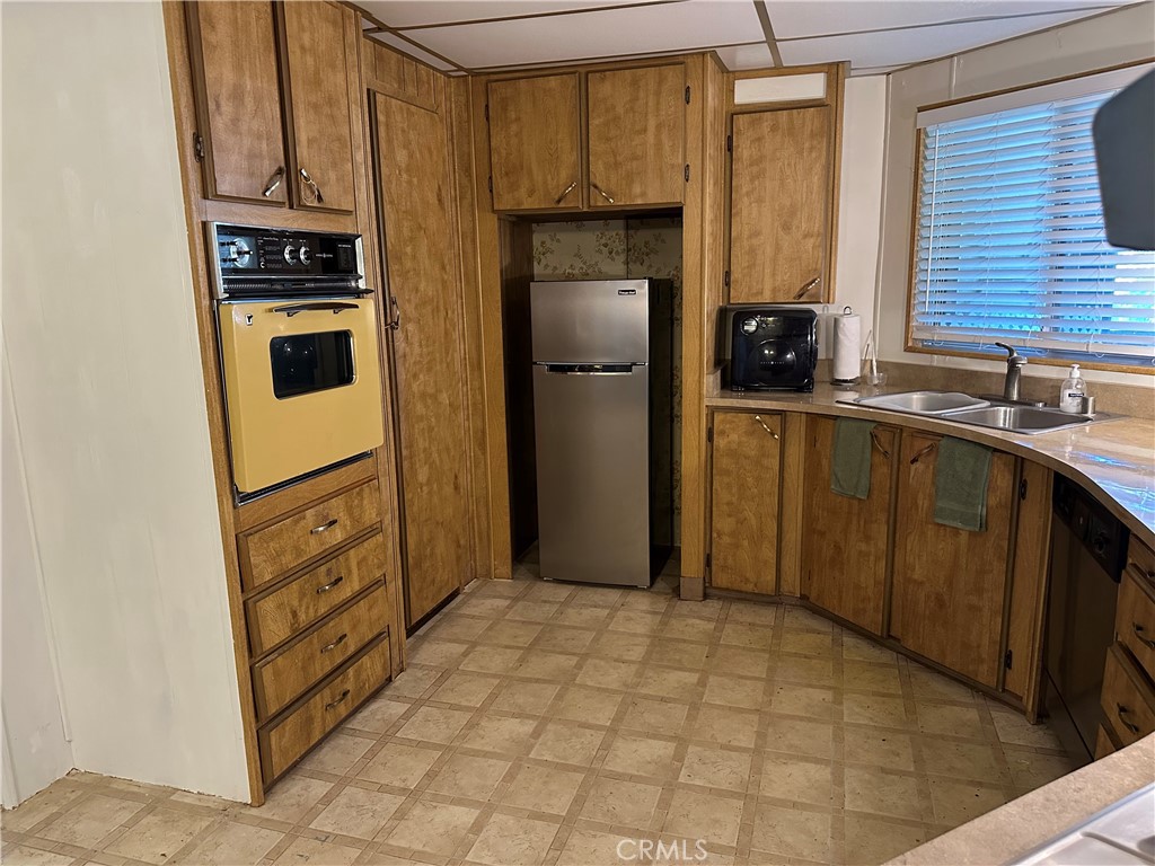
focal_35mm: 24
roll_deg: +1.5
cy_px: 433
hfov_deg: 71.6
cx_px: 578
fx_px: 801
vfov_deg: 56.8
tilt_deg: -11.6
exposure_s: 1/60
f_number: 1.78
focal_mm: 6.86
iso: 640
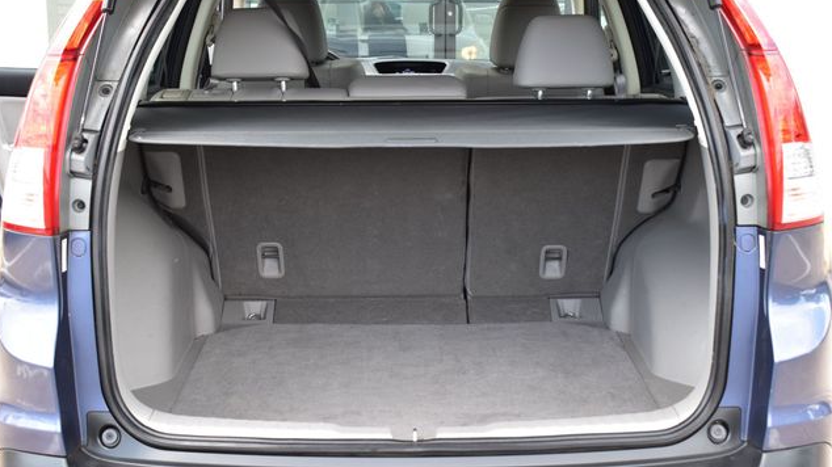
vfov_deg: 21.6
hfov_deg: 37.5
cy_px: 243
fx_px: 1225
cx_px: 413
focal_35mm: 56
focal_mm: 35
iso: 400
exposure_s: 1/80
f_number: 8
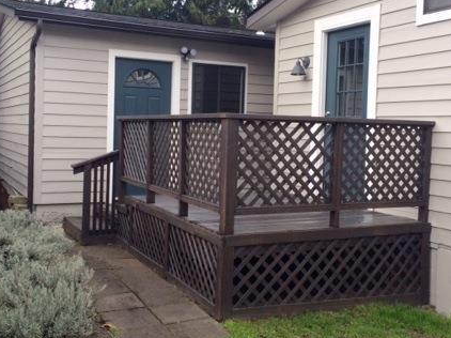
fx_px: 573
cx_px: 243
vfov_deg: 32.8
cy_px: 152
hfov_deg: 42.9
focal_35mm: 44
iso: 32
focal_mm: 4.15
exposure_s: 1/206
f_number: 2.2
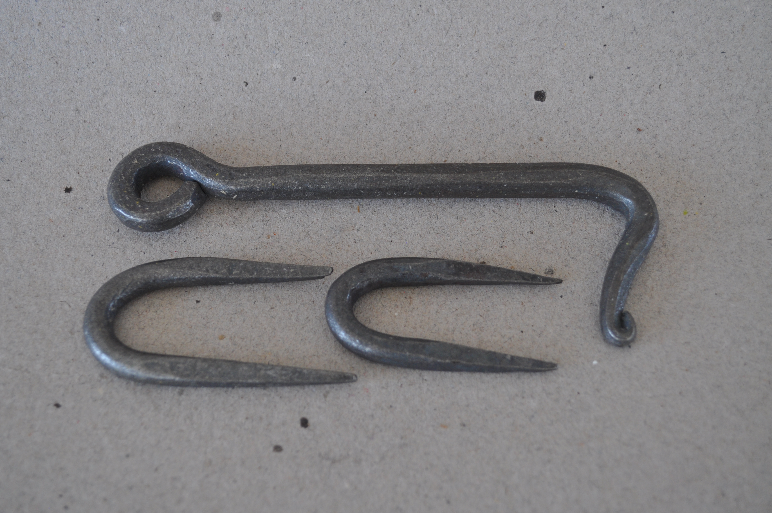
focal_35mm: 45
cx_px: 386
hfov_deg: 43.7
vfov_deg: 29.8
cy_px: 256
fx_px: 964
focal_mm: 30
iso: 400
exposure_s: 1/125
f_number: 5.6
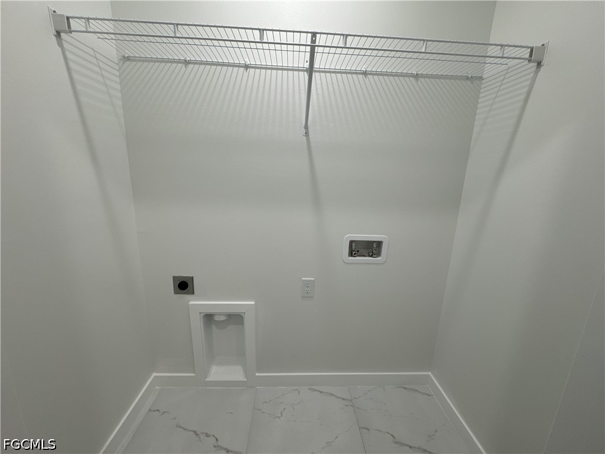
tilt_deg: -11.9
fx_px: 245
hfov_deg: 102.1
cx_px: 302
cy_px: 227
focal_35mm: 14
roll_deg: -2.9
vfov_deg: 85.7
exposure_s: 1/120
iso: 125
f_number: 2.2
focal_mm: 2.22
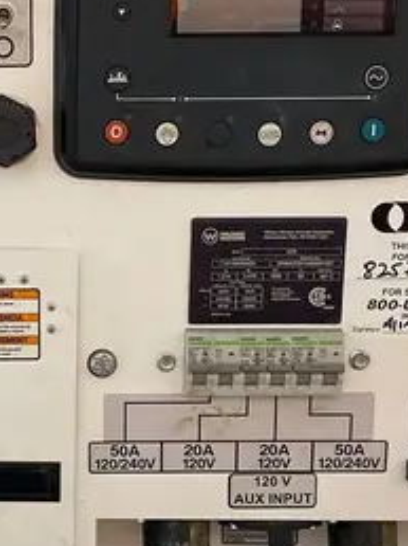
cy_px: 302
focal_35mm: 74
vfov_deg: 26.3
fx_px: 1165
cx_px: 2
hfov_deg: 19.3
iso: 500
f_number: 1.8
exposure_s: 1/59
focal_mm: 4.25
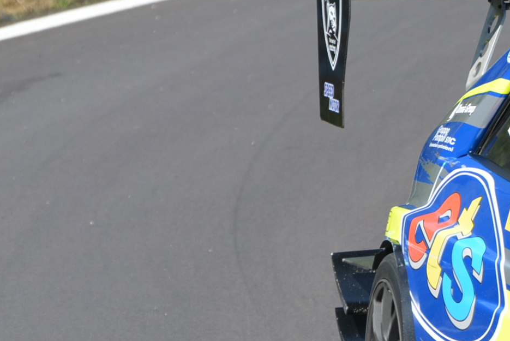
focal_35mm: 864
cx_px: 779
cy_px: 381
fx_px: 12249
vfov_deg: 1.6
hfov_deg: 2.4
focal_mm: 180
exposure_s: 1/1600
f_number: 5.6
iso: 400
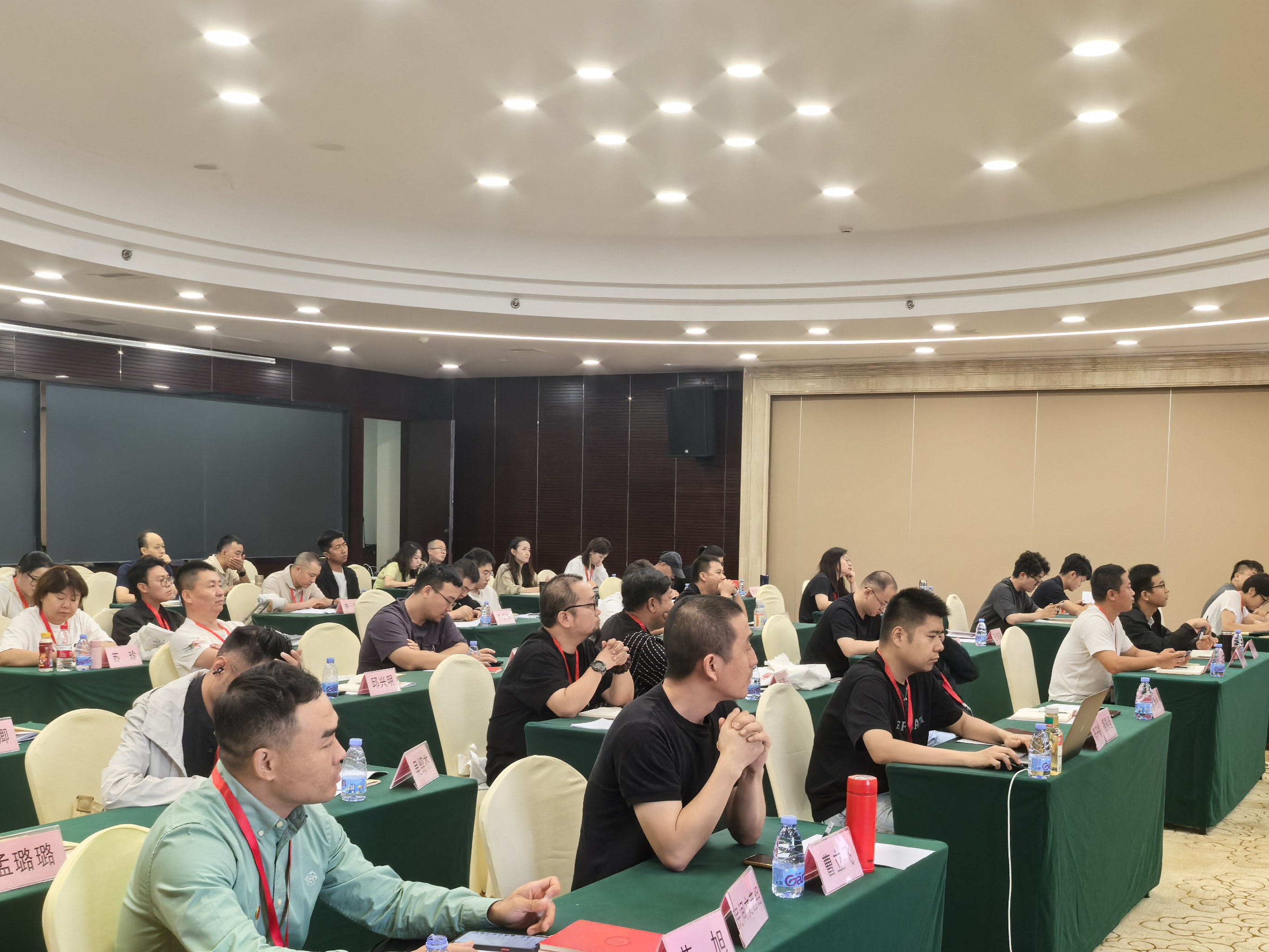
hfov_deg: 46.8
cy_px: 598
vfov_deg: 35.8
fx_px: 1466
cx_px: 648
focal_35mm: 40
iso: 160
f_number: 4
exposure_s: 1/50
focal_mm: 5.75
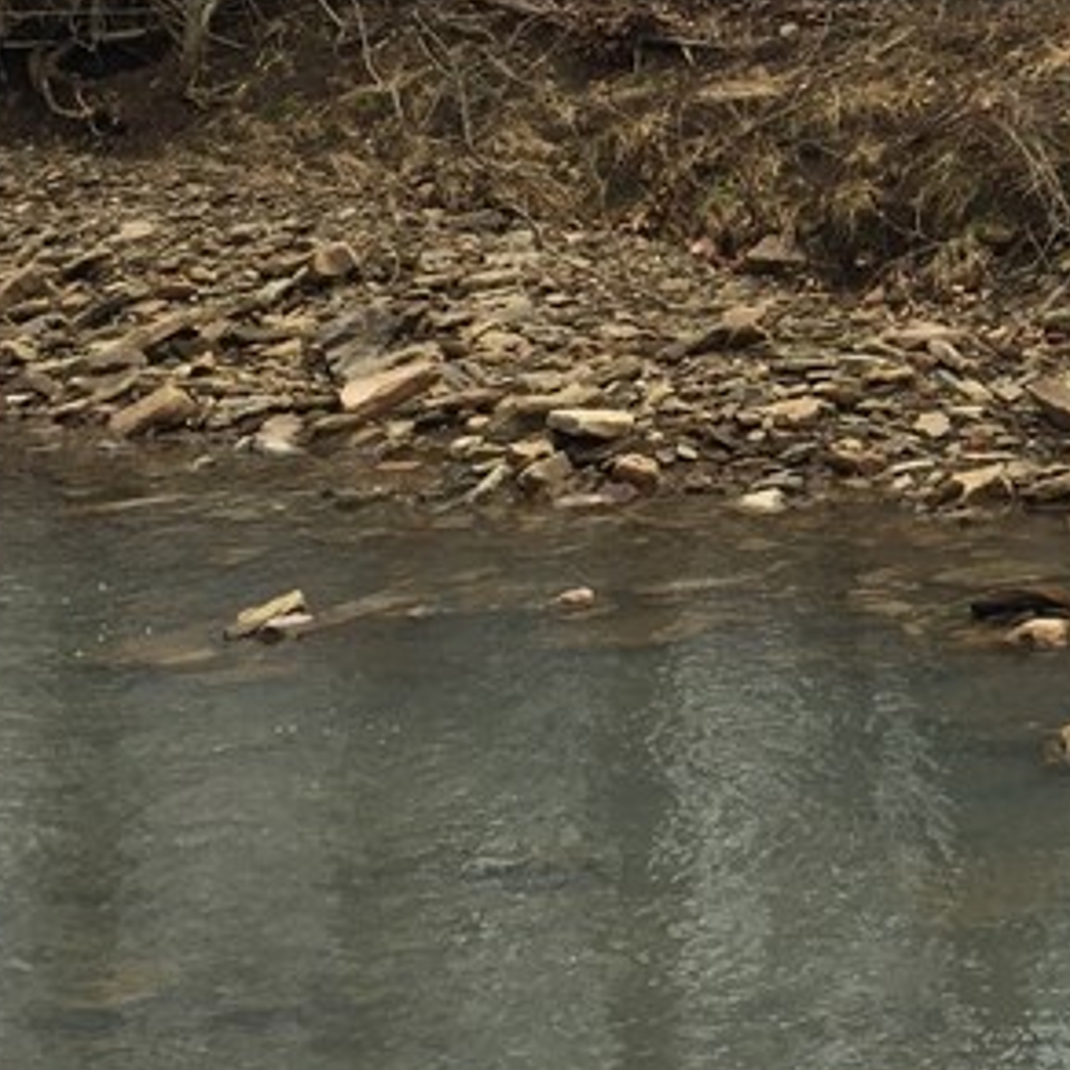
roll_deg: -0.8
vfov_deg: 18.4
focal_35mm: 90
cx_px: 1176
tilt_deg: +0.8
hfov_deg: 18.6
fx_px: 3147
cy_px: -172
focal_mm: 4.15
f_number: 2.2
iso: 32
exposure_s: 1/659
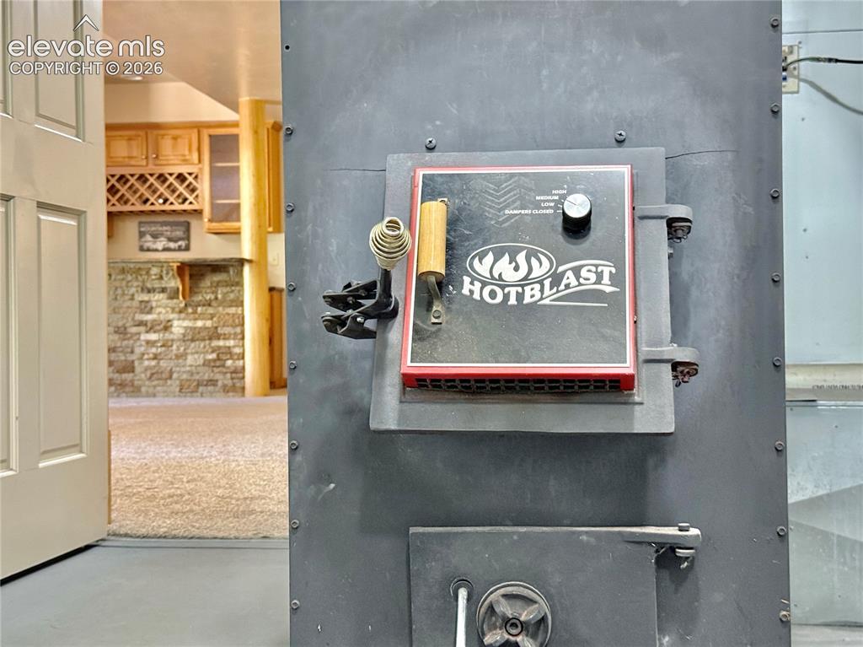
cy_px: 324
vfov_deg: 30.2
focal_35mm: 48
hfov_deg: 39.7
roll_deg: +0.0
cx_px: 432
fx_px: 1196
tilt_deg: +0.8
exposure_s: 1/30
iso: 500
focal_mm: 6.76
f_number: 1.78
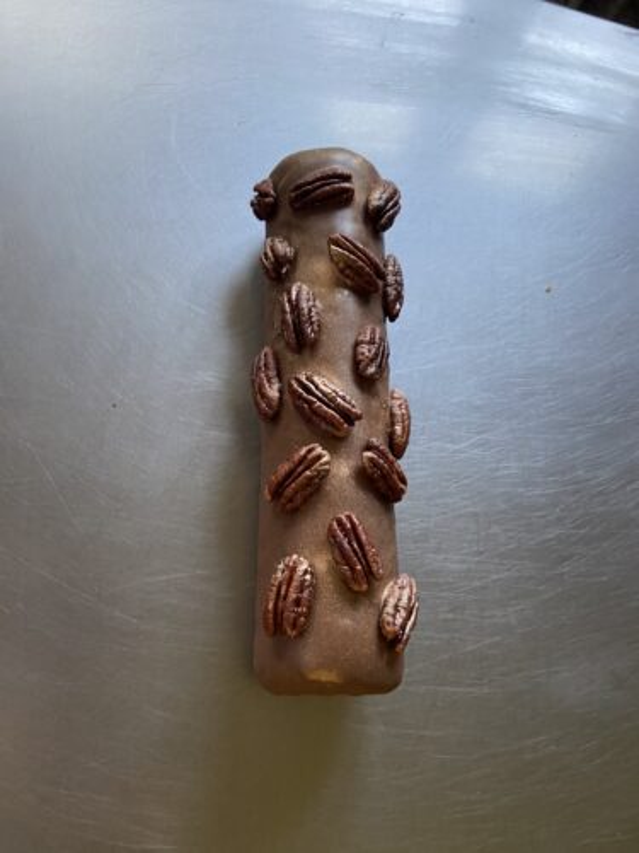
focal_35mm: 26
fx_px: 640
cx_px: 320
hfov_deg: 53.1
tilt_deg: -67.8
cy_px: 426
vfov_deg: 67.3
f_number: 1.8
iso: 160
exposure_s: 1/60
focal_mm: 4.25
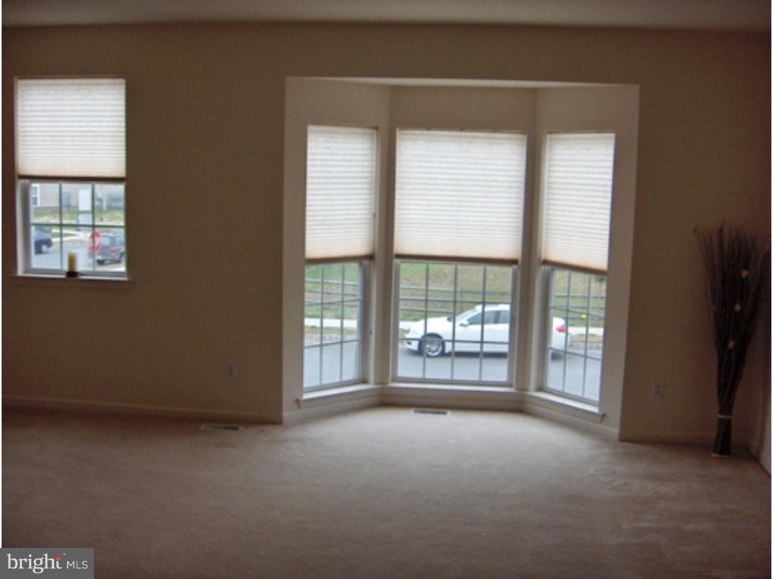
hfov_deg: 47.9
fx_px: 871
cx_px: 386
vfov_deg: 36.8
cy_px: 290
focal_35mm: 39
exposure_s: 1/124
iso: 159
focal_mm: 8
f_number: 2.8
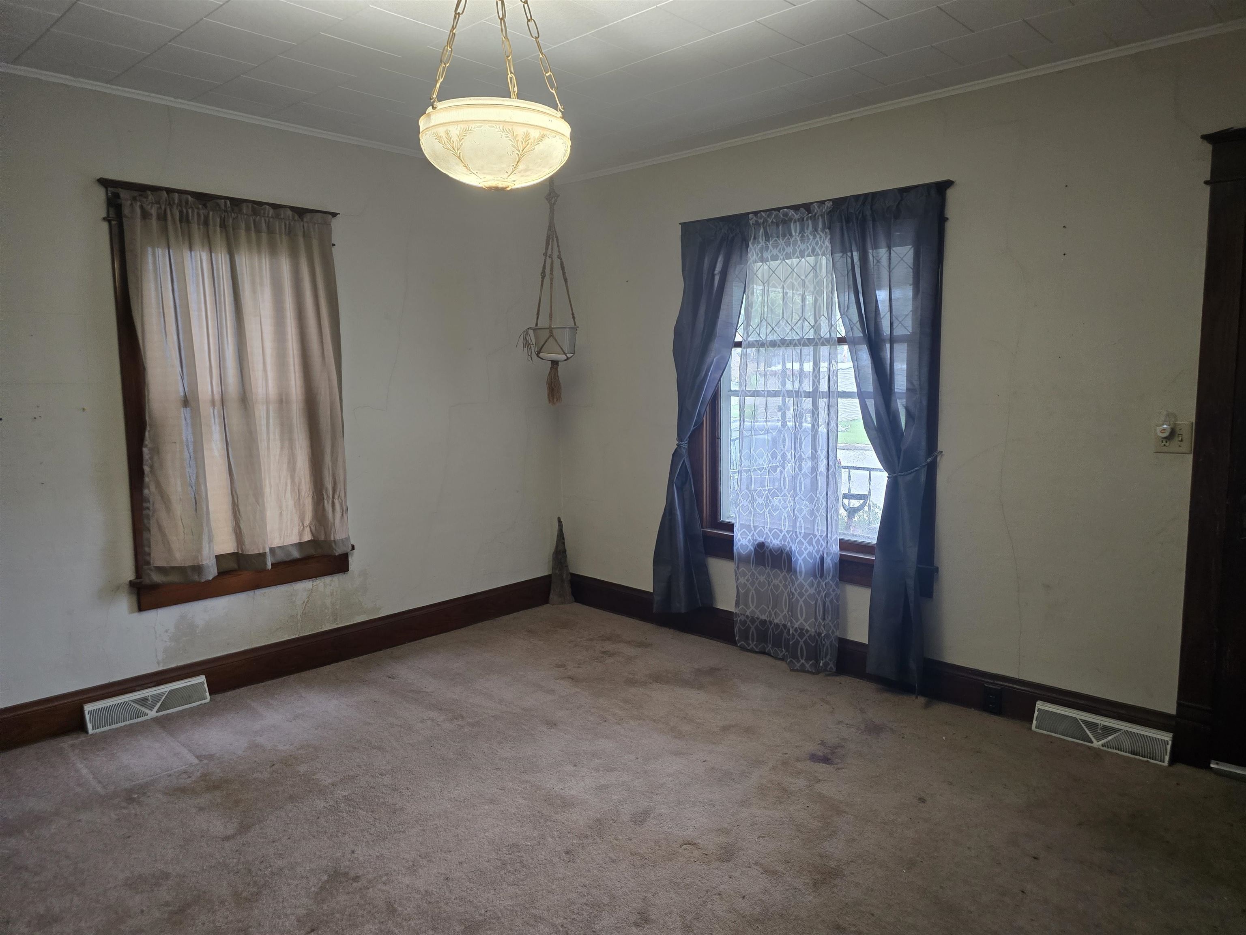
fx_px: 828
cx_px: 623
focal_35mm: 23
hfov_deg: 73.9
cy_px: 468
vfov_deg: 58.9
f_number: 1.7
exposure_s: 1/120
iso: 500
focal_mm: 6.3
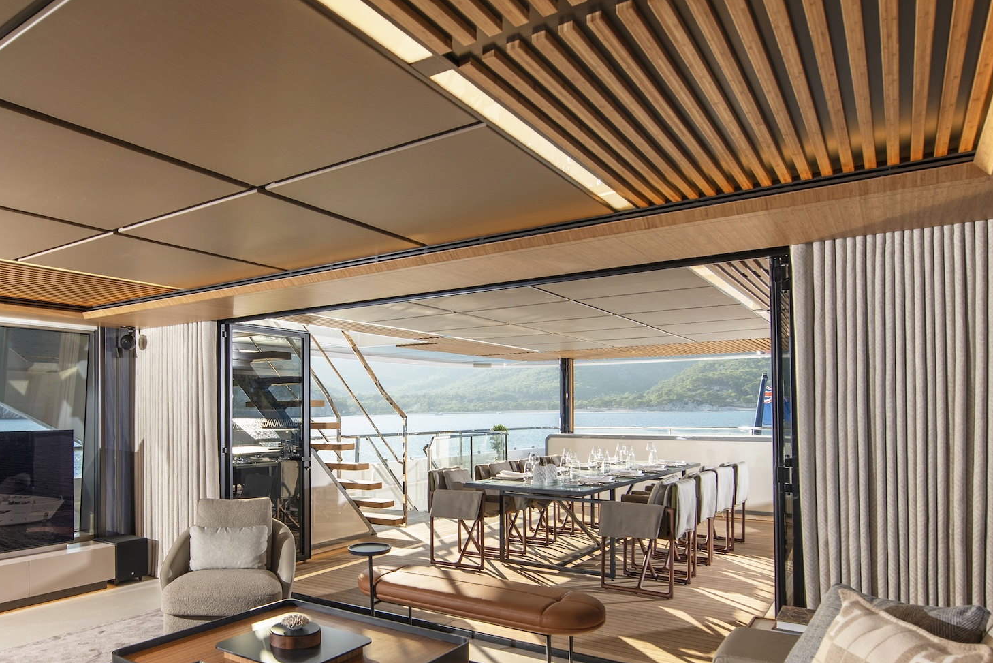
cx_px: 376
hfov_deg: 72.6
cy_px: 452
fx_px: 662
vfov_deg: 52.0
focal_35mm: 24
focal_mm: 14
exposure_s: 1/125
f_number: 6.3
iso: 100
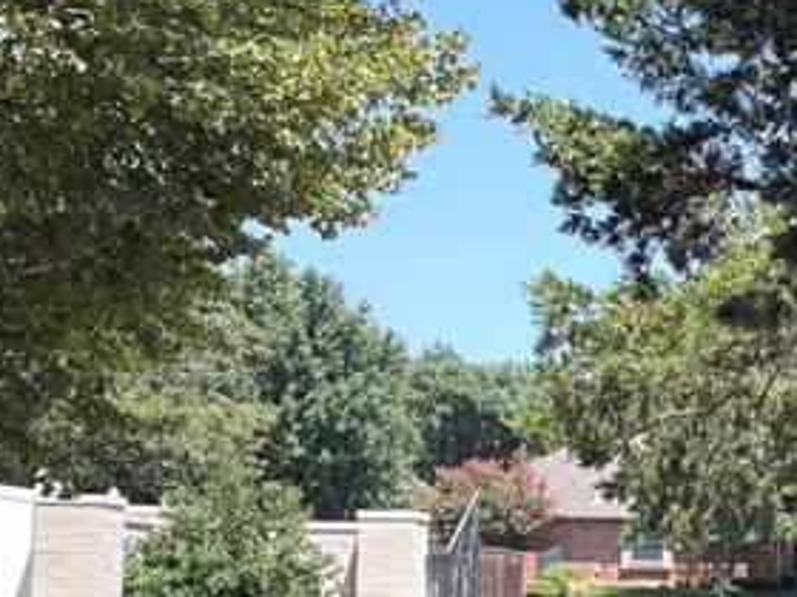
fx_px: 2187
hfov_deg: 17.3
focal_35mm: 95
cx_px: 1392
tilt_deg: +3.5
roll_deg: -0.6
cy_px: 509
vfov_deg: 15.4
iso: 64
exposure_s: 1/973
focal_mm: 5.96
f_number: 1.6
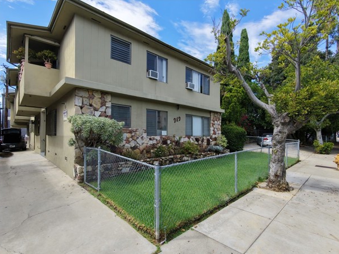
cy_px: 134
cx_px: 173
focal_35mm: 17
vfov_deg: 74.7
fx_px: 167
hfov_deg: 91.0
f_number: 2.2
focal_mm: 3.05
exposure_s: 1/400
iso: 100
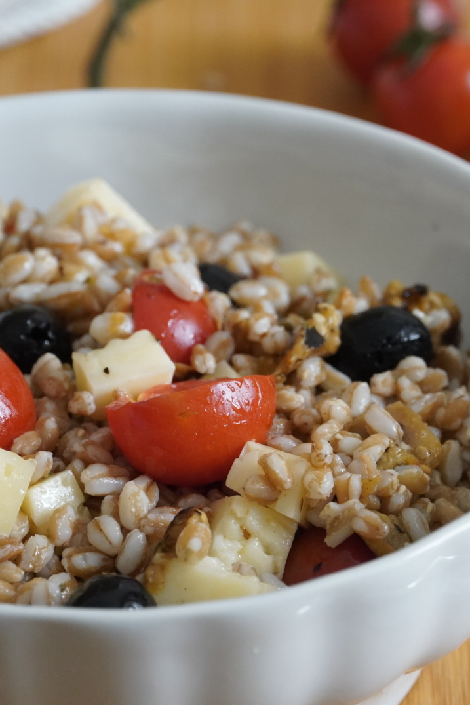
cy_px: 352
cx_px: 299
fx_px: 3225
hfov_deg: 8.3
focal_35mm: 165
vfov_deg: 12.5
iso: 2000
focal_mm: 73
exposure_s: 1/45
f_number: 5.6
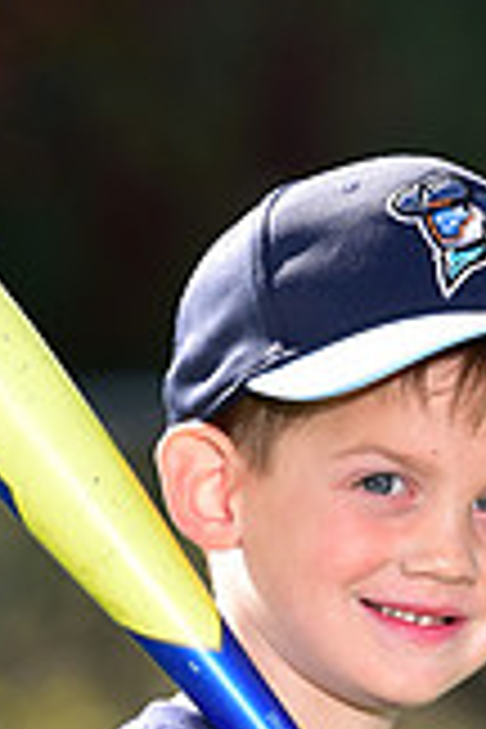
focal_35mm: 716
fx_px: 14498
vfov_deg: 2.9
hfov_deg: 1.9
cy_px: 918
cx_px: 371
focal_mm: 200
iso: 80
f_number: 5
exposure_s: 1/200
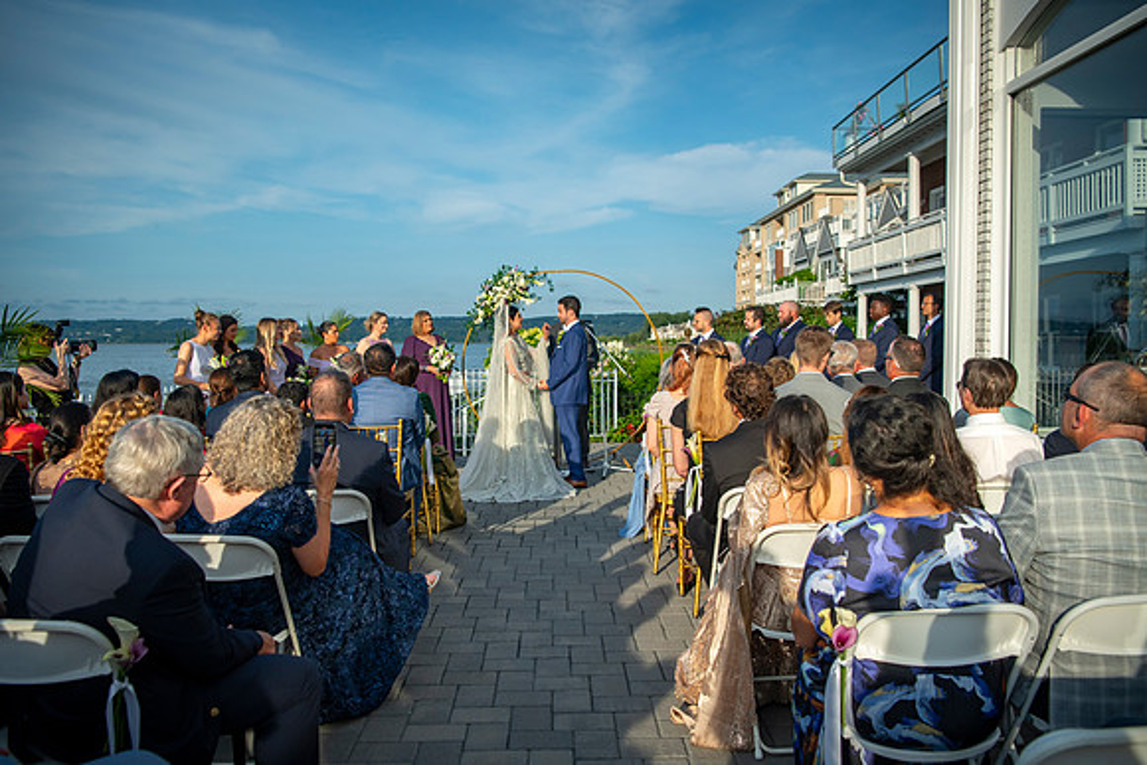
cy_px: 373
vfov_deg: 44.1
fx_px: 944
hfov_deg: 62.6
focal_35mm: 30
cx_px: 571
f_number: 4
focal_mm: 28
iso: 800
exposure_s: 1/8000
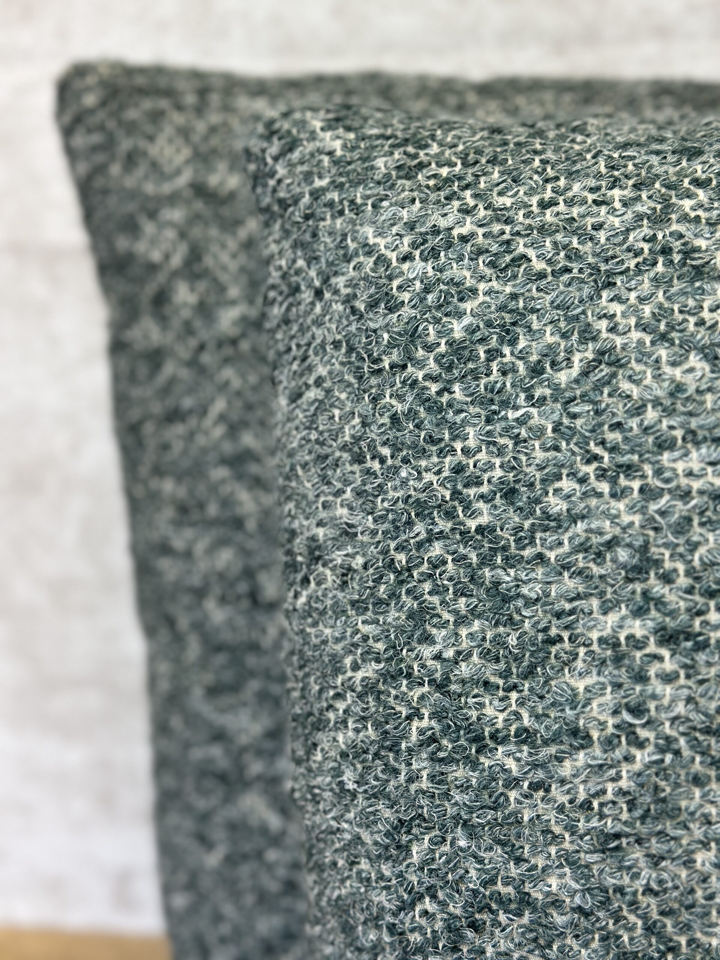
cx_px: 360
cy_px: 480
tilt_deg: -18.7
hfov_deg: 30.3
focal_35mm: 48
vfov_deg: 39.7
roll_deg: +2.2
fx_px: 1331
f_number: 1.78
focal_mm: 6.86
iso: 100
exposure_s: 1/120
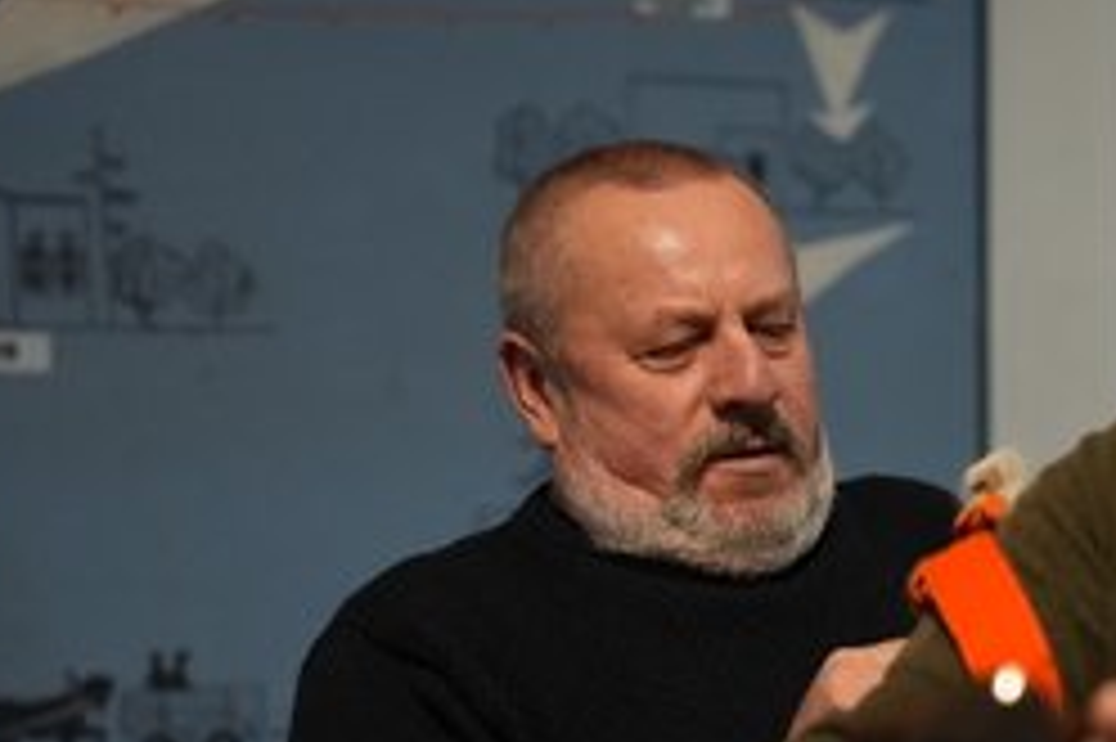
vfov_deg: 13.0
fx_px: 3253
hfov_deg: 19.3
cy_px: 519
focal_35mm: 105
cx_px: 842
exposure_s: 1/500
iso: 10000
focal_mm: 65
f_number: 3.2
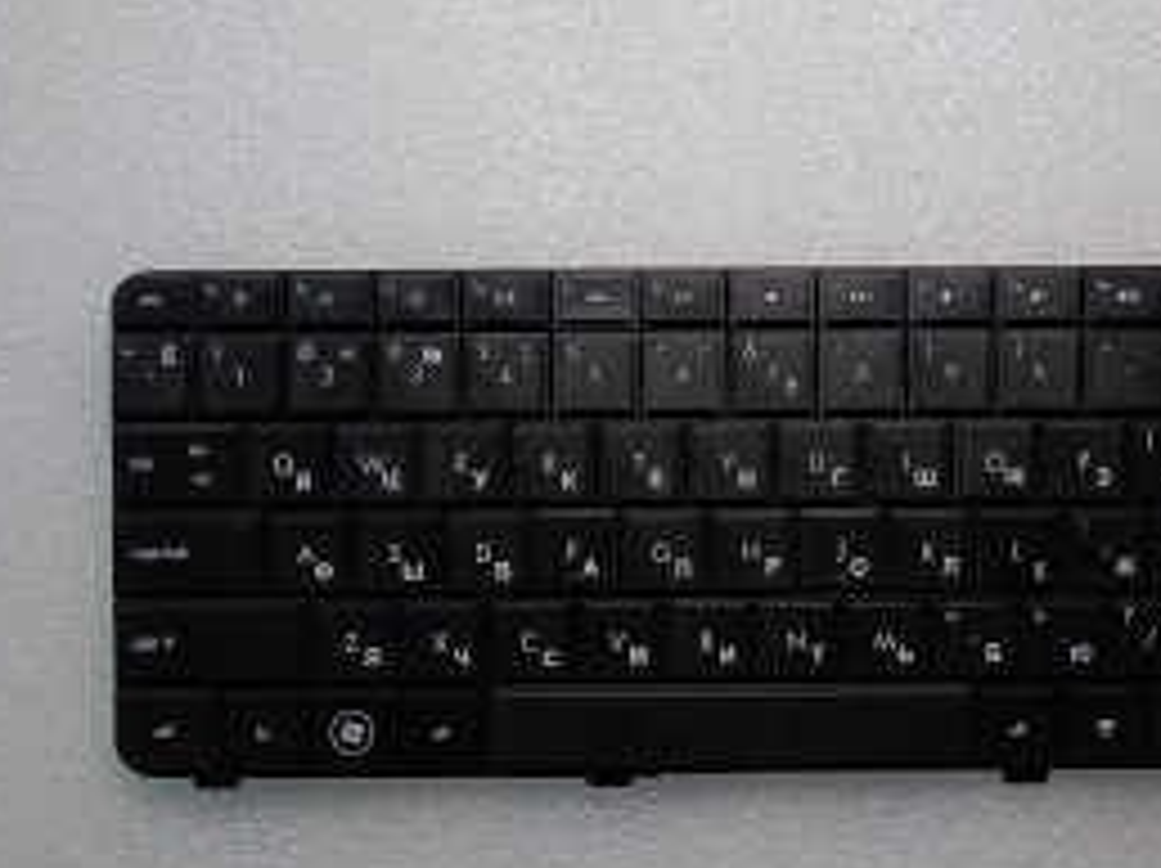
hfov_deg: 41.2
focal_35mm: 45
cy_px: 522
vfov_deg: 32.0
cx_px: 837
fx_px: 1508
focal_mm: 5.2
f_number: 5.4
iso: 100
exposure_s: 1/15
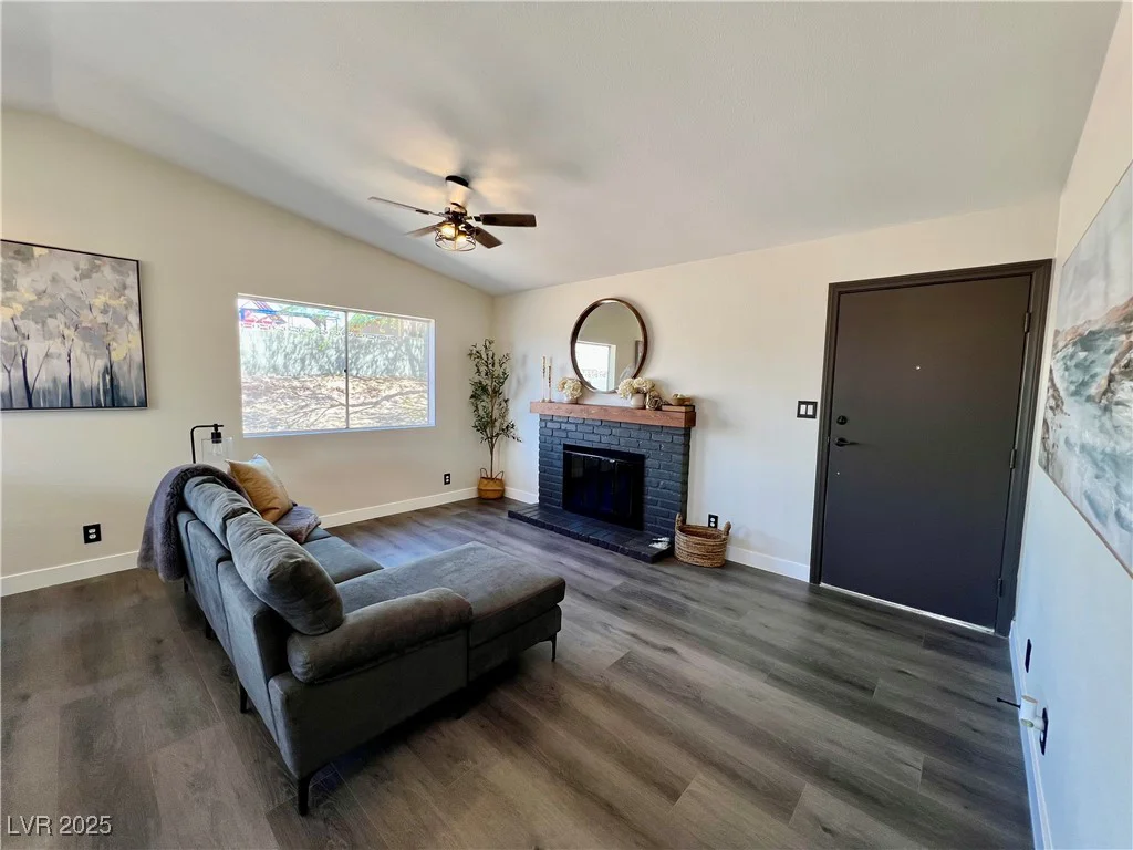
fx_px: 425
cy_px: 425
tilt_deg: -5.3
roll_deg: -0.6
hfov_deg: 106.2
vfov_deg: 89.9
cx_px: 566
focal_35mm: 13
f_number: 1.8
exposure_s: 1/120
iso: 50
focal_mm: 1.57
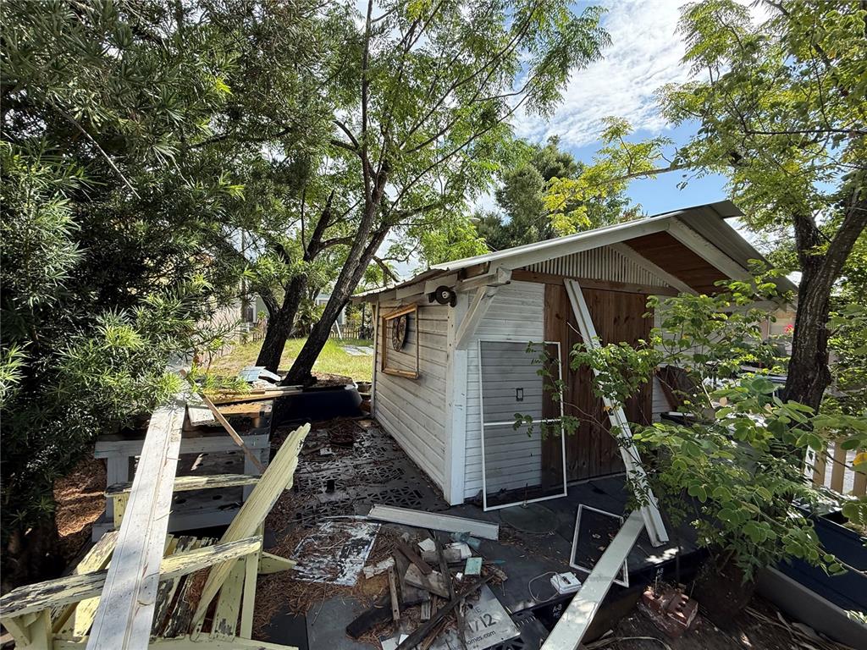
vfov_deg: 85.7
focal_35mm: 14
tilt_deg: -1.7
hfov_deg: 102.1
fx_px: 351
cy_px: 325
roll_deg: -2.7
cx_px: 434
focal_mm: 2.22
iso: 64
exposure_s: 1/726
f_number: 2.2
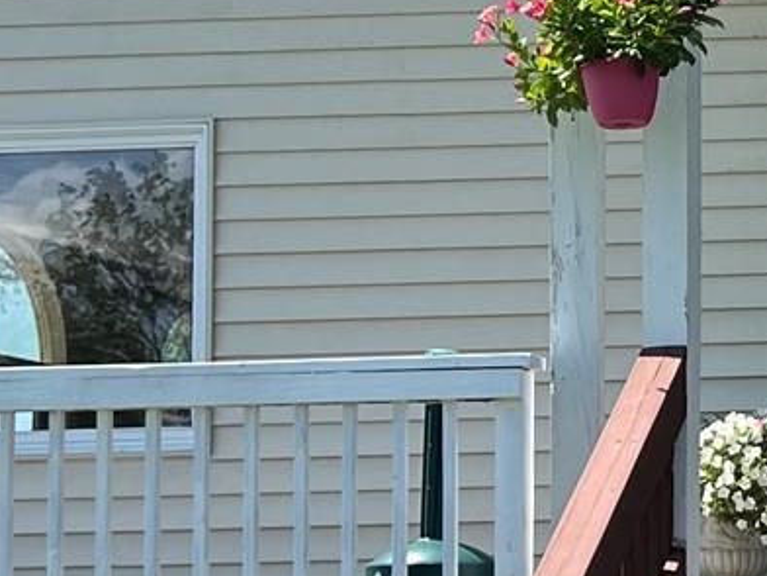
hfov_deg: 13.2
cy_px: 317
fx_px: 3013
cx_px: 1360
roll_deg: +2.1
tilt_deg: +5.9
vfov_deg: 10.9
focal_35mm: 136
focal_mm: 5.7
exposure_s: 1/2632
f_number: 1.5
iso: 50
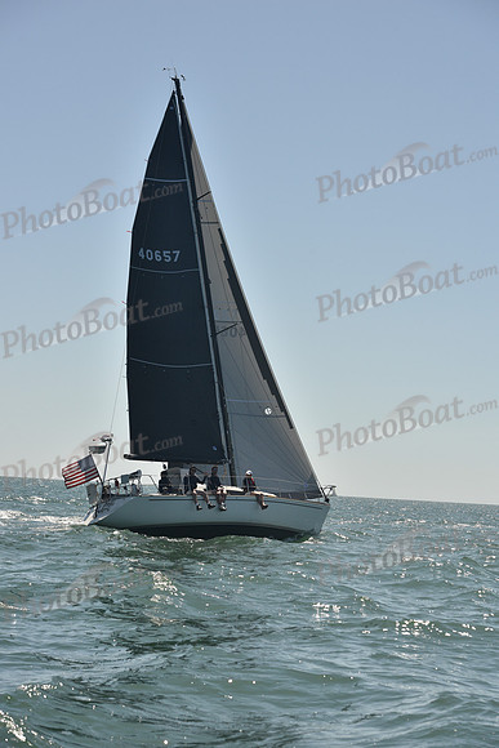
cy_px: 374
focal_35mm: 70
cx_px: 250
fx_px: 1454
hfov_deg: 19.5
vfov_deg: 28.8
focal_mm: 70
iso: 250
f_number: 6.3
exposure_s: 1/800
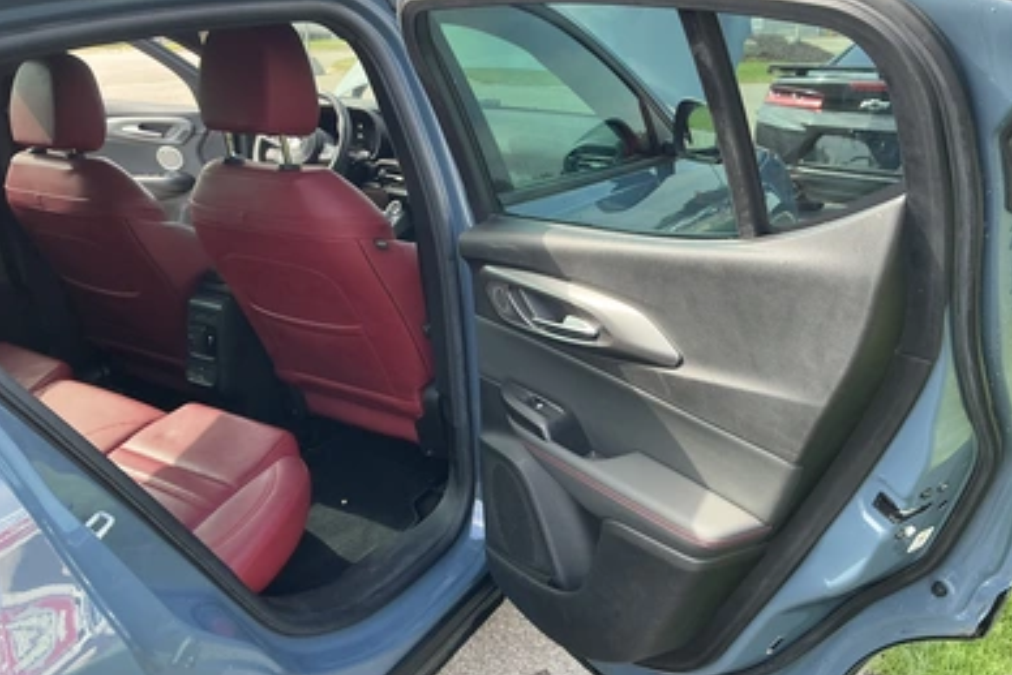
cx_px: 509
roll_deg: +1.9
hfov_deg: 61.9
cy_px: 310
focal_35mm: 30
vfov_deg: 43.6
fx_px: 844
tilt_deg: -20.0
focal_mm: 3
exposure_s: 1/172
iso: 32
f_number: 1.8
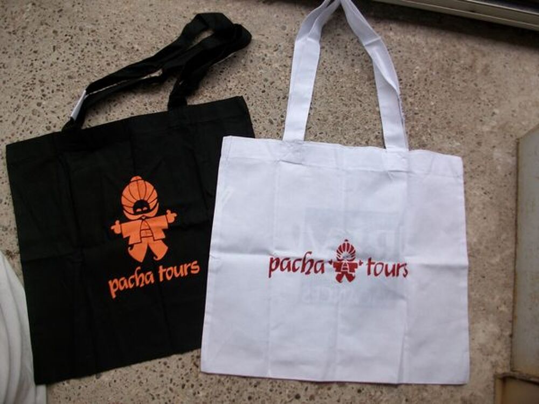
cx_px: 270
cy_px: 202
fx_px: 498
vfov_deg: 44.2
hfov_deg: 56.8
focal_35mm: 32
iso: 80
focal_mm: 5.7
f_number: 2.9
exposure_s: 1/342
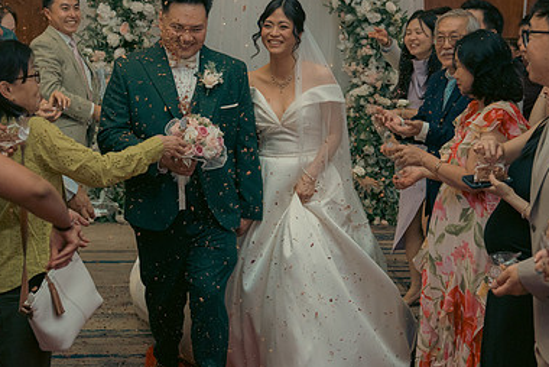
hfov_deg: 34.4
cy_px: 170
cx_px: 293
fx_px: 885
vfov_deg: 23.4
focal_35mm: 58
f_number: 3.5
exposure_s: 1/160
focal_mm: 38
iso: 2500
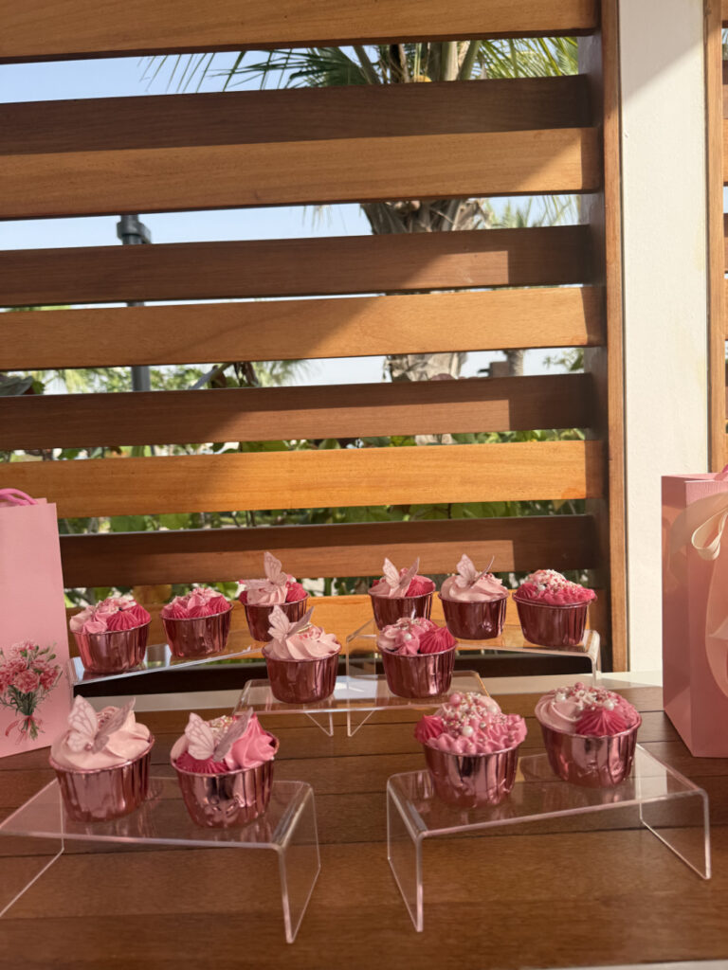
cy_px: 485
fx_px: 673
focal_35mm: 24
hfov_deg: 56.8
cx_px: 364
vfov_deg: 71.6
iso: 80
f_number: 1.8
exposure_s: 1/1689
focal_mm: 6.8
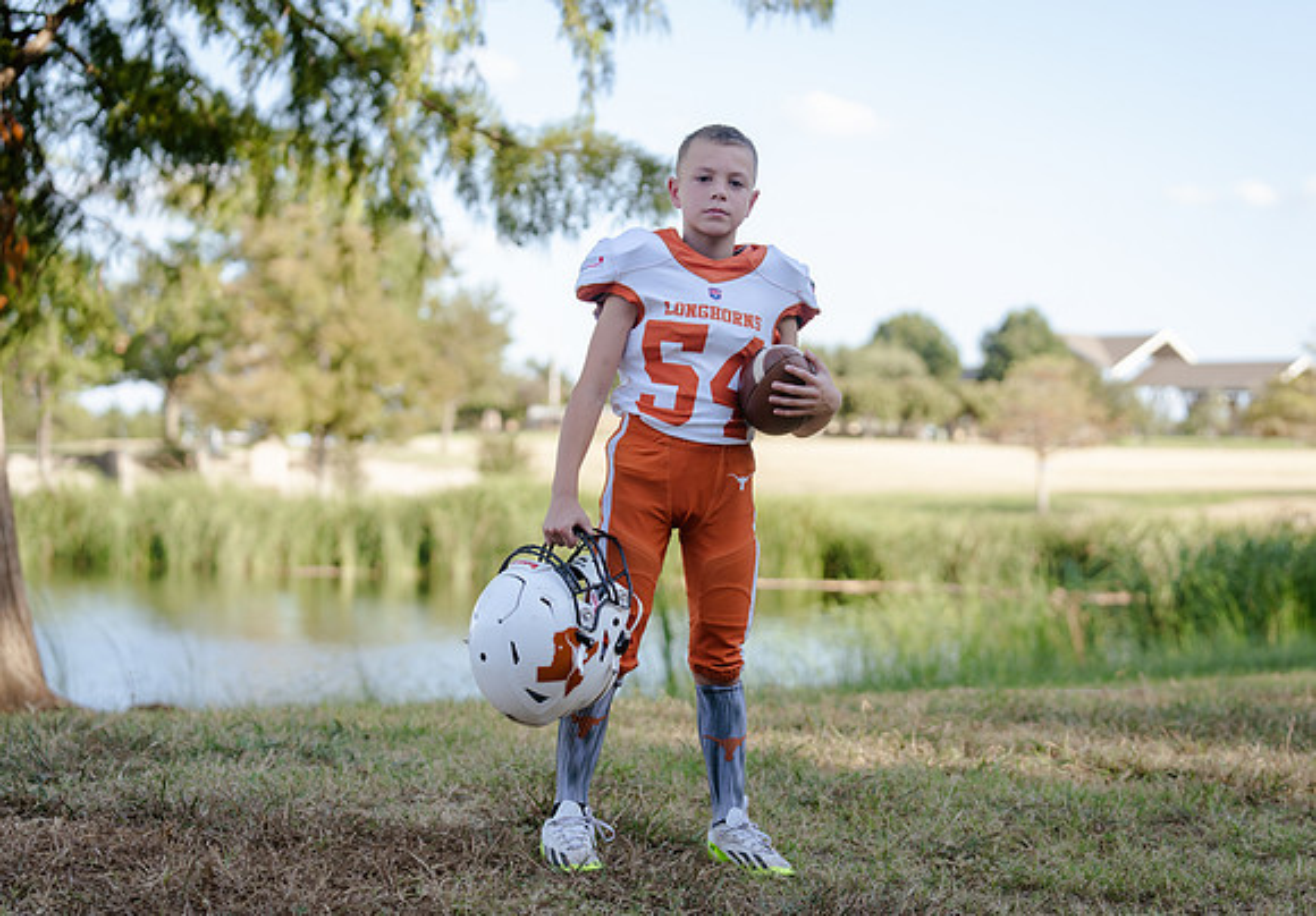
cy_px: 467
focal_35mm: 75
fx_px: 2794
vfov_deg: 18.6
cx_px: 700
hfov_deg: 26.5
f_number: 3.2
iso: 125
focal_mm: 70
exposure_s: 1/320
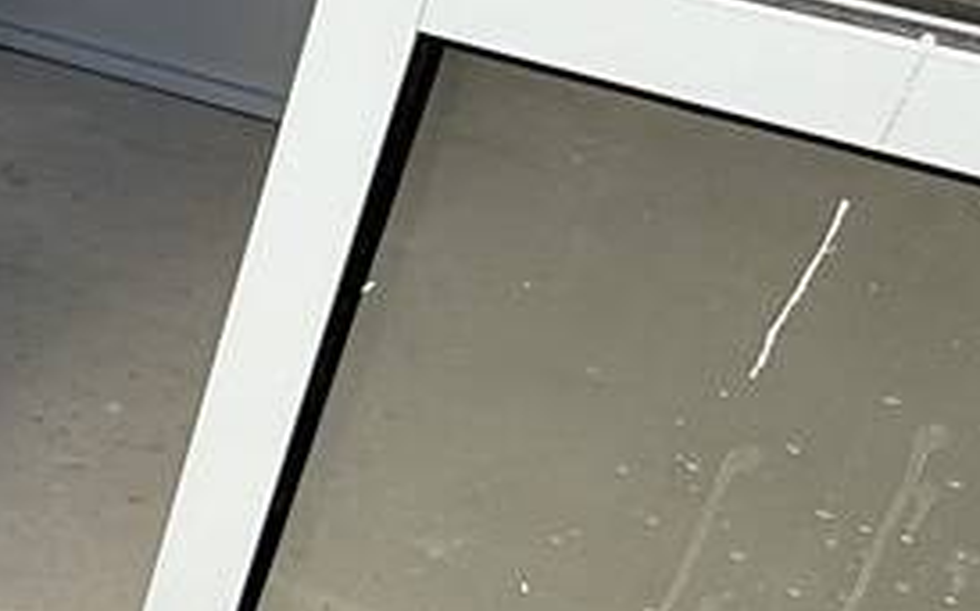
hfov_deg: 20.1
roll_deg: -1.8
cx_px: -730
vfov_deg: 16.7
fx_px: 2082
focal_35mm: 78
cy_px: 354
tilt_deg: -29.1
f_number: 2.2
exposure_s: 1/193
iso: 50
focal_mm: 2.22
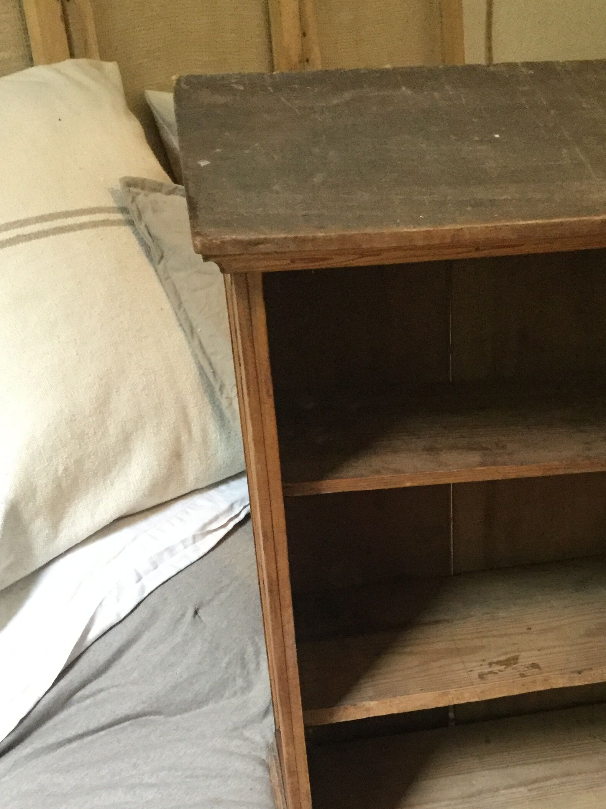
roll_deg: +1.6
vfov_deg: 38.9
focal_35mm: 48
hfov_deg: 29.8
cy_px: 575
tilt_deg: -29.9
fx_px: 1120
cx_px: 448
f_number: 2.4
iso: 200
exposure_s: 1/25
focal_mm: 3.3
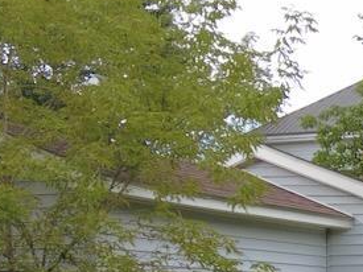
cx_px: 700
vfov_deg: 15.4
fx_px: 975
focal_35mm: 93
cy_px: 318
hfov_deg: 16.6
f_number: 1.8
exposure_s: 1/320
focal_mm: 4.4
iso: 100
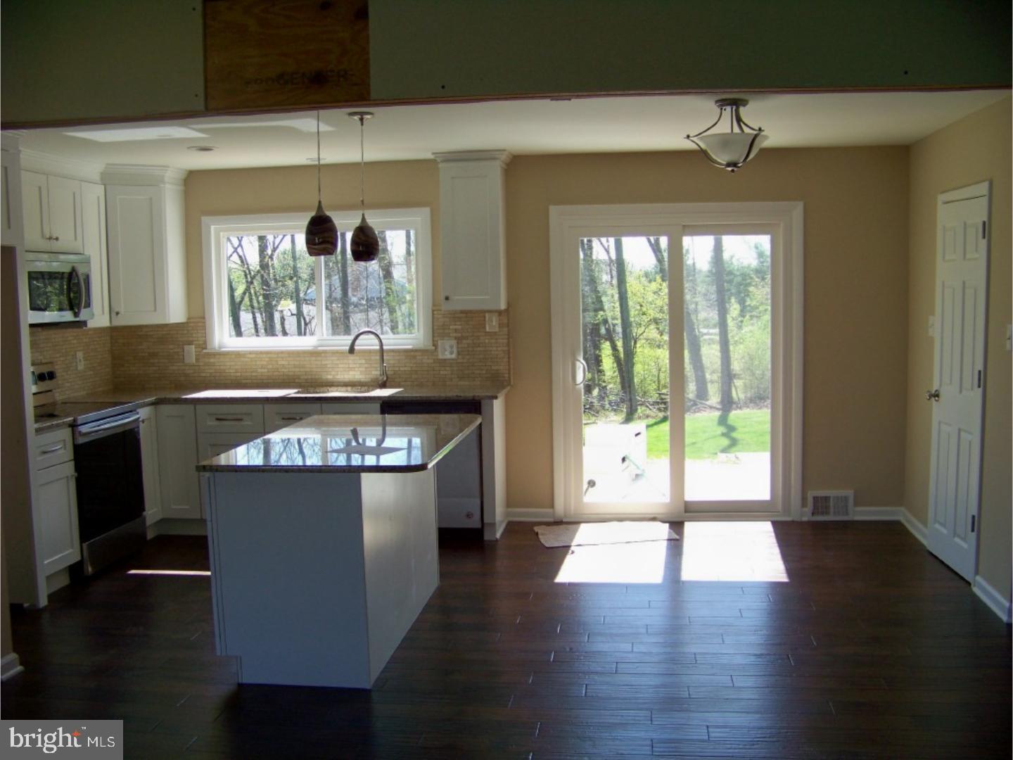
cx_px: 506
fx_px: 1054
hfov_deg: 51.4
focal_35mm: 36
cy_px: 380
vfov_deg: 39.7
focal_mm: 5.85
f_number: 2.8
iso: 68
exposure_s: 1/125
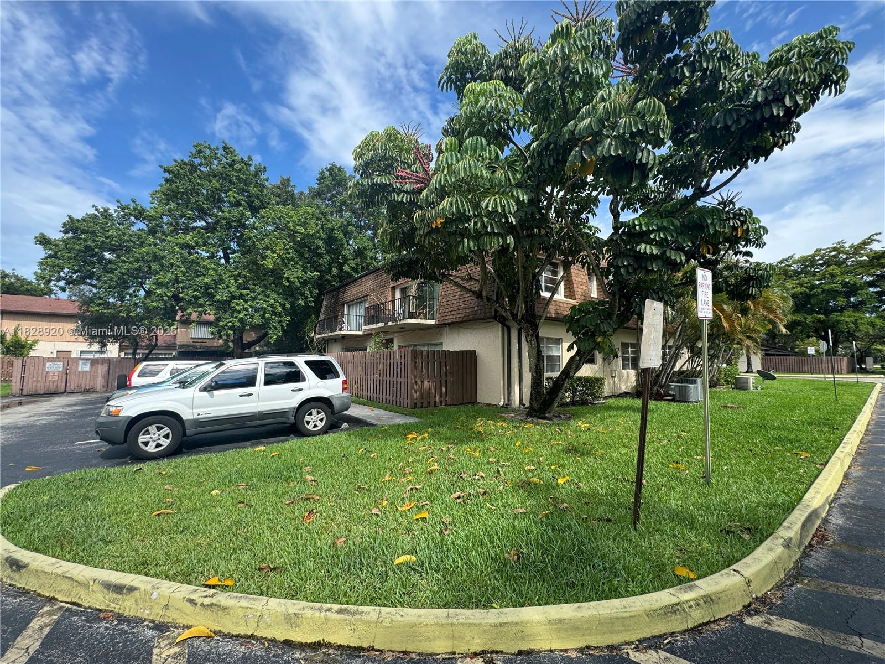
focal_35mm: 14
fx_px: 358
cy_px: 332
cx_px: 442
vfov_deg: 85.7
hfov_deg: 102.1
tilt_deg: +4.1
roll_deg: -2.9
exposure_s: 1/749
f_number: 2.2
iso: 40
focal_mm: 2.22
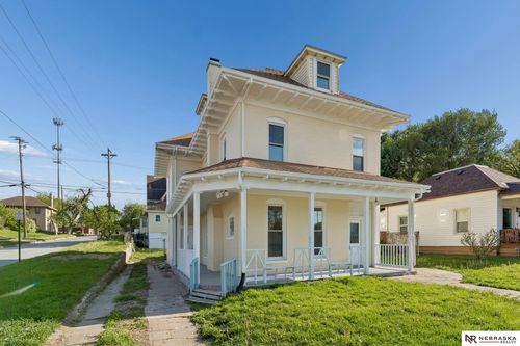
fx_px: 248
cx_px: 260
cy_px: 173
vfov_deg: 69.8
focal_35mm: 17
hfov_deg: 92.6
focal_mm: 17.2
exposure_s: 1/640
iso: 200
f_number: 8
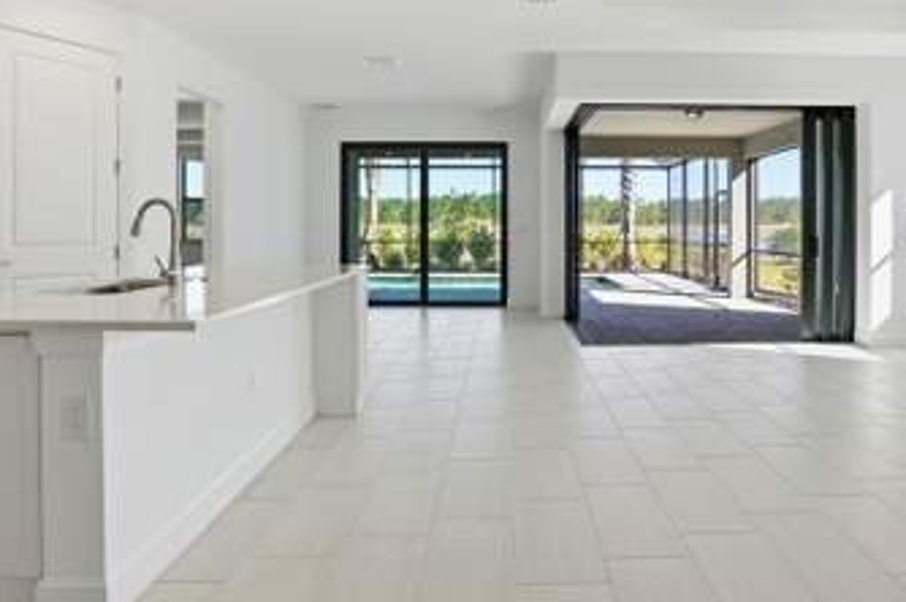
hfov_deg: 75.7
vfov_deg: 54.5
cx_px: 515
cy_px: 232
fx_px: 578
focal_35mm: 23
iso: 400
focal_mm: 16
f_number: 9
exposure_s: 1/400
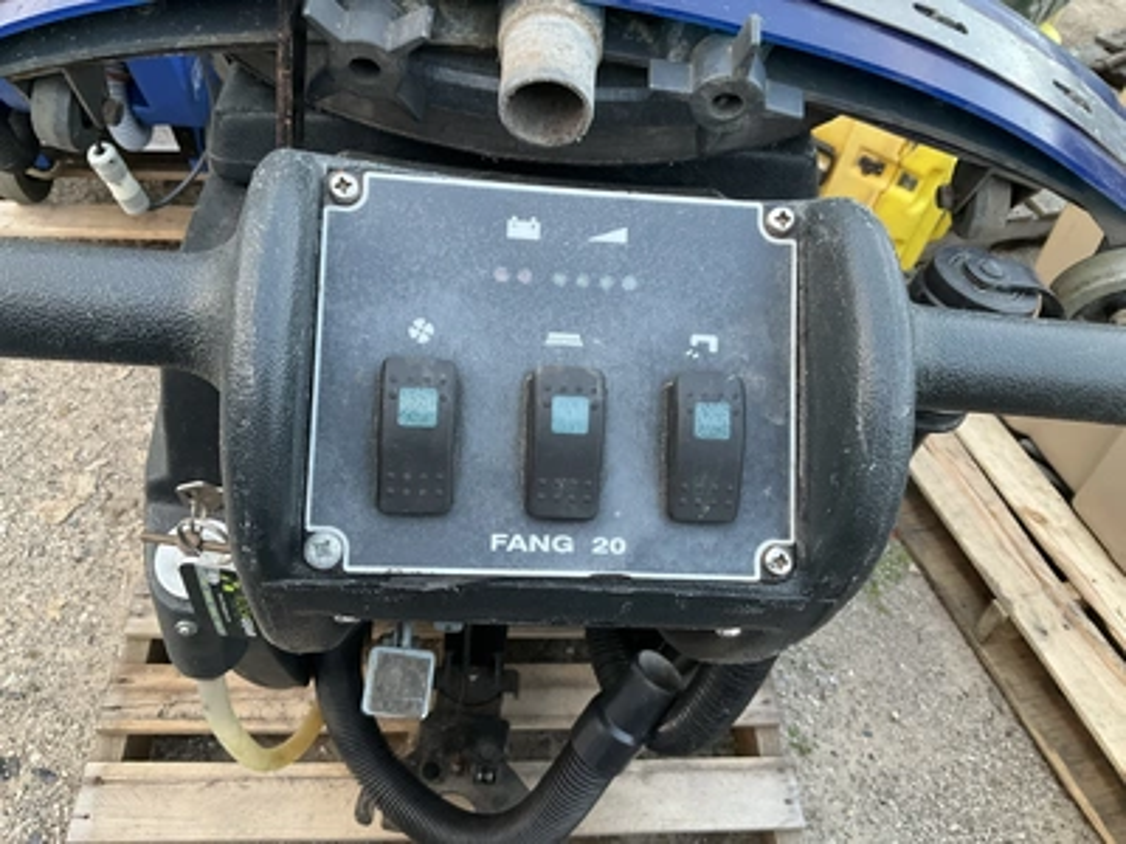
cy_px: 422
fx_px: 943
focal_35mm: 29
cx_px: 563
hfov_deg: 61.7
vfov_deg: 48.2
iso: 80
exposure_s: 1/60
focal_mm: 3
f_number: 1.8
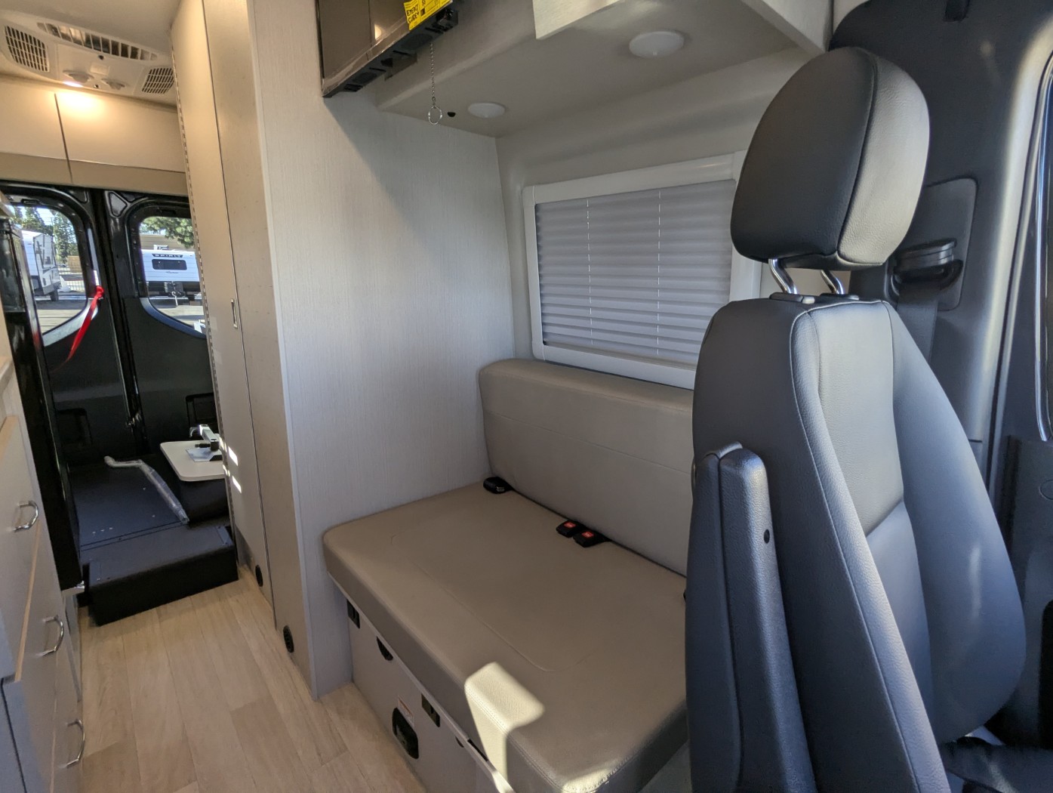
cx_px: 526
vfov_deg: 78.2
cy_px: 396
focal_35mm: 16
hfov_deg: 94.4
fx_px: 487
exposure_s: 1/190
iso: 128
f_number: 2.2
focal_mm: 2.35
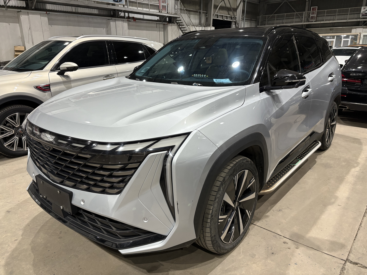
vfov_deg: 53.1
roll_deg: +0.8
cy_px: 138
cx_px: 184
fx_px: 276
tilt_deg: -17.5
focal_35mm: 26
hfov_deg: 67.3
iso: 160
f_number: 1.6
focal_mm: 5.96
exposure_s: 1/50
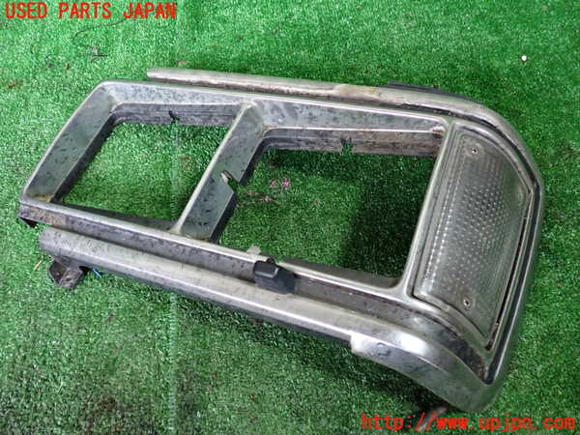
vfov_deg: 46.8
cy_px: 218
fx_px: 503
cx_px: 290
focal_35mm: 30
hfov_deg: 60.0
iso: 800
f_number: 2.3
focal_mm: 5.4
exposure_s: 1/30
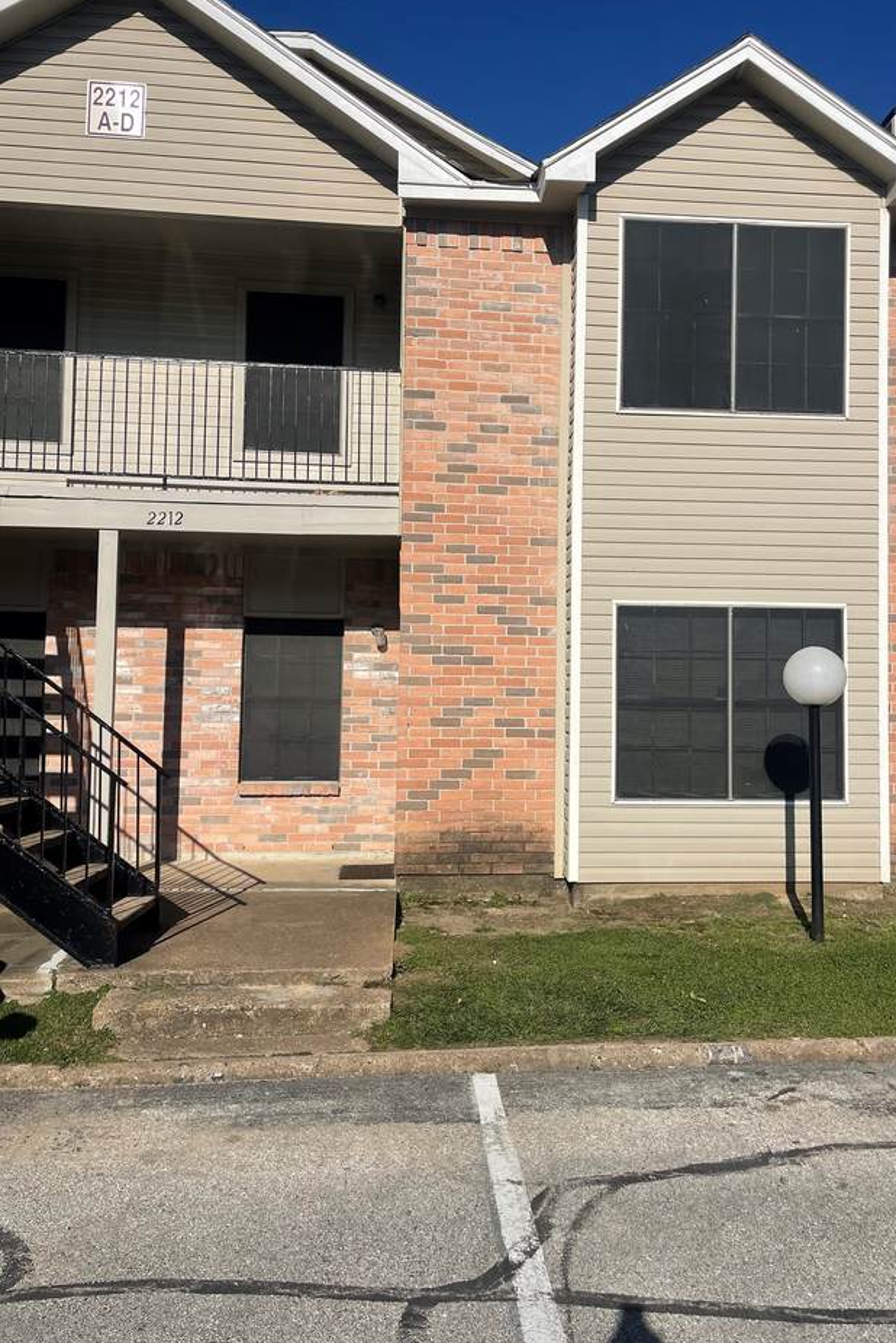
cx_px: 499
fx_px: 1045
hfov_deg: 46.3
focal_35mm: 28
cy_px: 661
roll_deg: +0.1
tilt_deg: +5.9
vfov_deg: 65.5
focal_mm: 4.2
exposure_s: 1/7813
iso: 32
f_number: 1.6
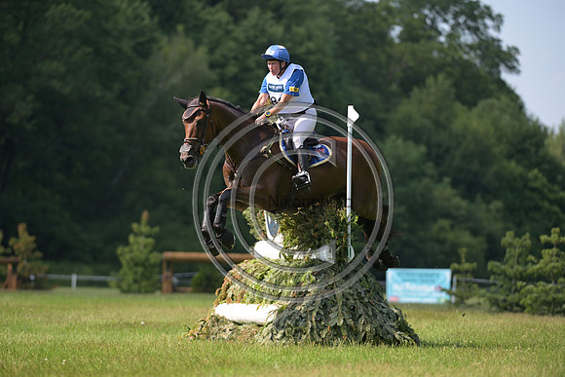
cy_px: 188
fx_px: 4709
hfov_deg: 6.9
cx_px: 282
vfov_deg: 4.6
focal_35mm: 300
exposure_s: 1/1250
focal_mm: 300
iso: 400
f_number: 5
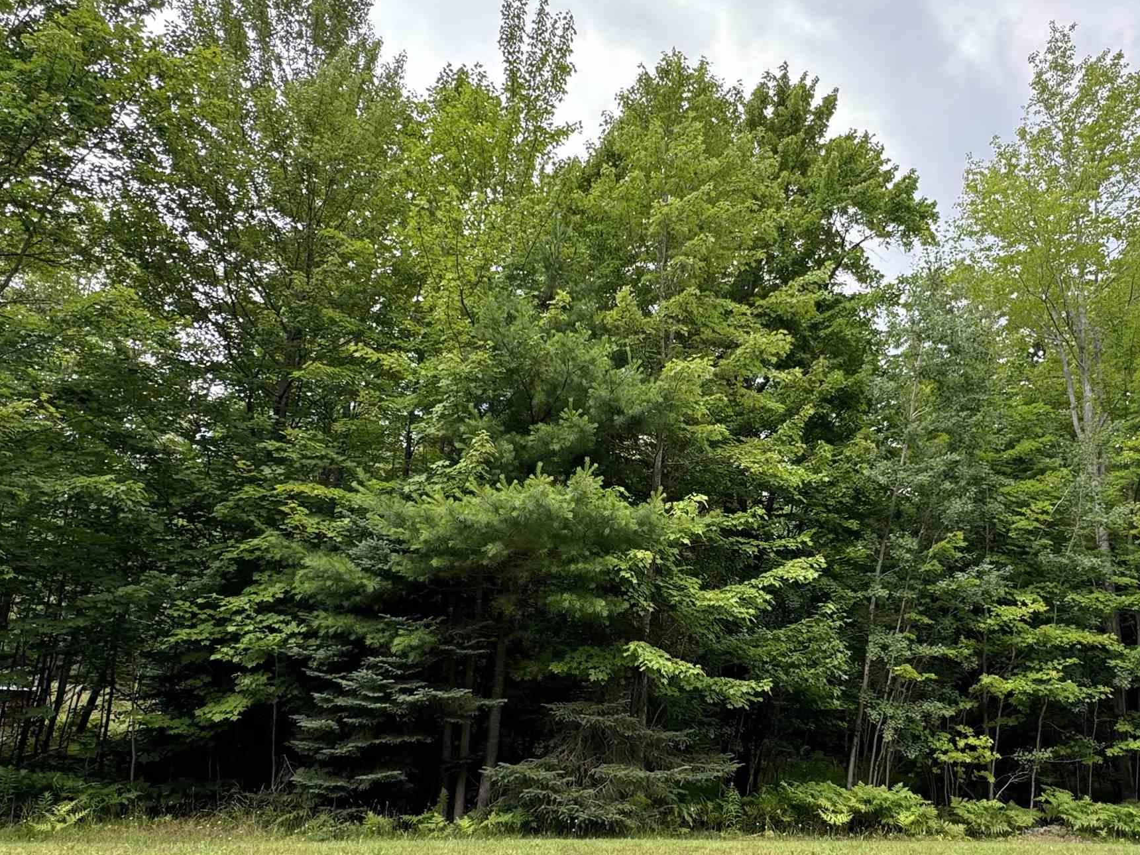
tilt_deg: +16.4
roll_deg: -1.7
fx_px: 823
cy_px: 443
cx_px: 710
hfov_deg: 68.4
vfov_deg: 54.9
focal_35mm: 25
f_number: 2.2
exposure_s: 1/214
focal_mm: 2.22
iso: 40
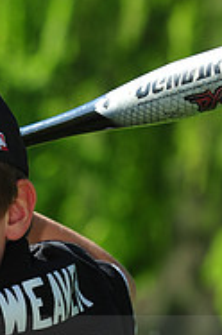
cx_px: -18
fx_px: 3231
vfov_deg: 5.9
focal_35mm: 348
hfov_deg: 3.9
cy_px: 340
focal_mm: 112
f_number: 5
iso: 200
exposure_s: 1/640
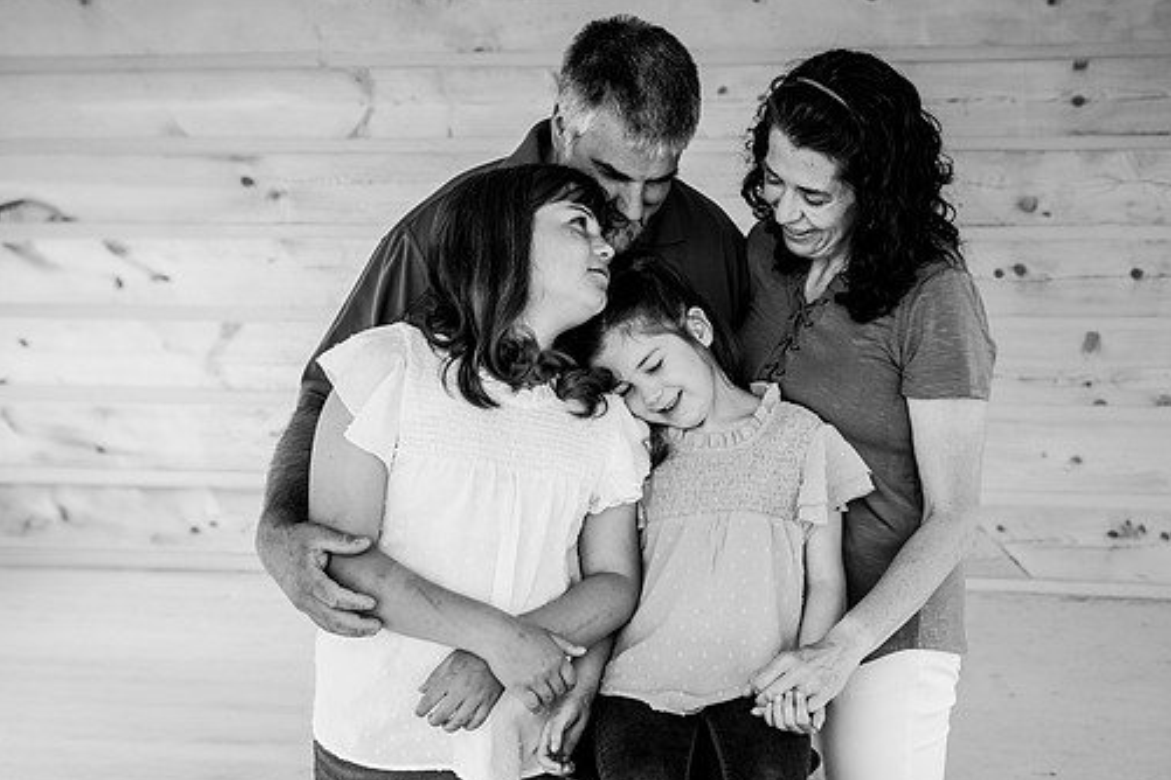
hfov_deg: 30.0
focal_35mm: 67
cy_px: 387
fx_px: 2179
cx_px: 688
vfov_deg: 20.3
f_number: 5.6
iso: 250
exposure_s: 1/250
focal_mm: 56
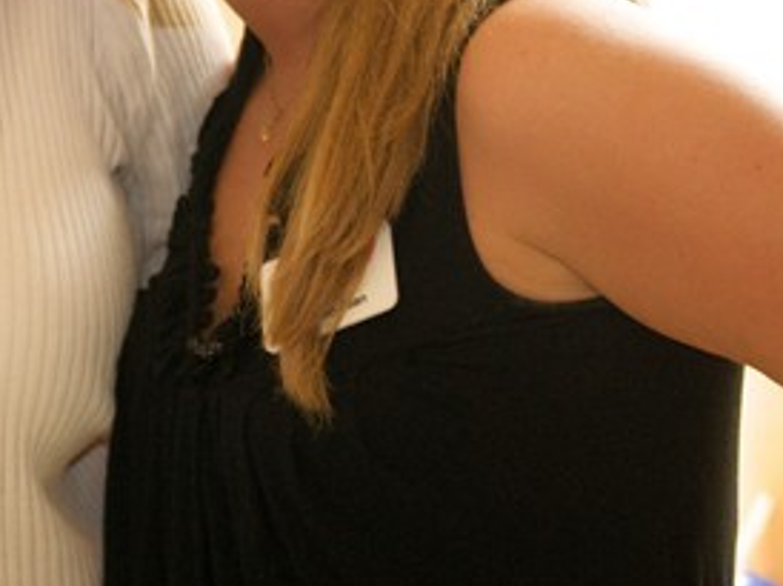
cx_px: -149
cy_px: -60
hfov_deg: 10.3
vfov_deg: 7.8
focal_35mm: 189
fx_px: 4280
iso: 640
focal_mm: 45
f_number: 2.8
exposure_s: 1/160
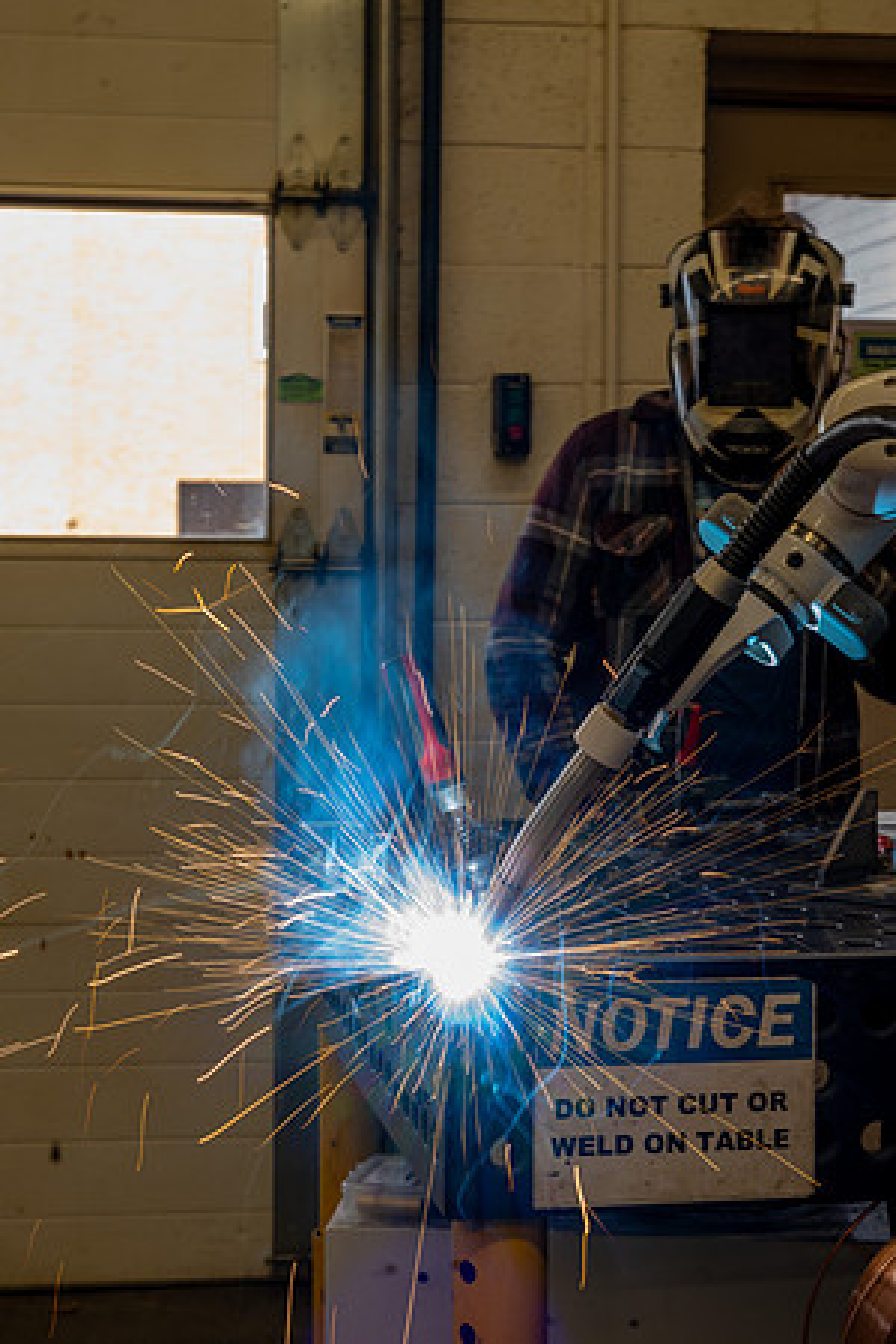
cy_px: 672
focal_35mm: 70
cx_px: 448
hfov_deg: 19.5
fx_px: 2613
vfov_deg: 28.8
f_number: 10
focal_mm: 70
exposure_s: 1/25
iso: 400
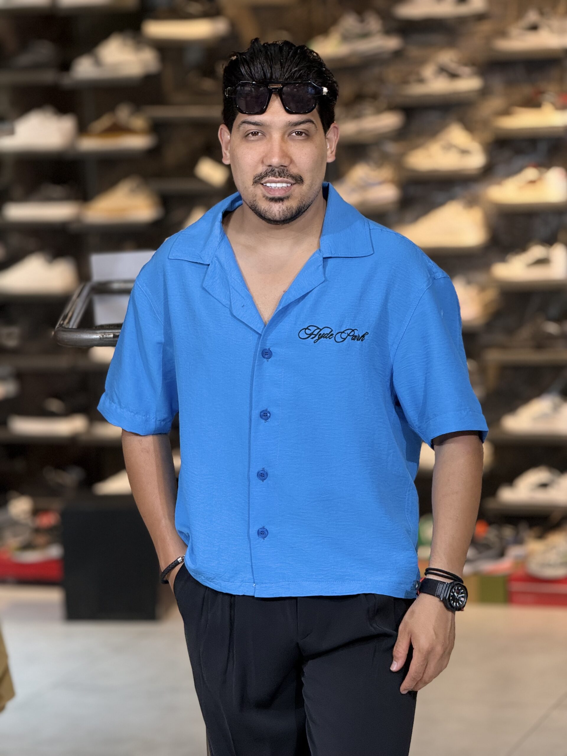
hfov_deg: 12.3
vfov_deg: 16.4
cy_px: 378
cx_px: 284
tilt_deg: -5.3
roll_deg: +1.5
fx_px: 2621
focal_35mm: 120
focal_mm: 15.66
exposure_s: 1/100
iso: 160
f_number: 2.8
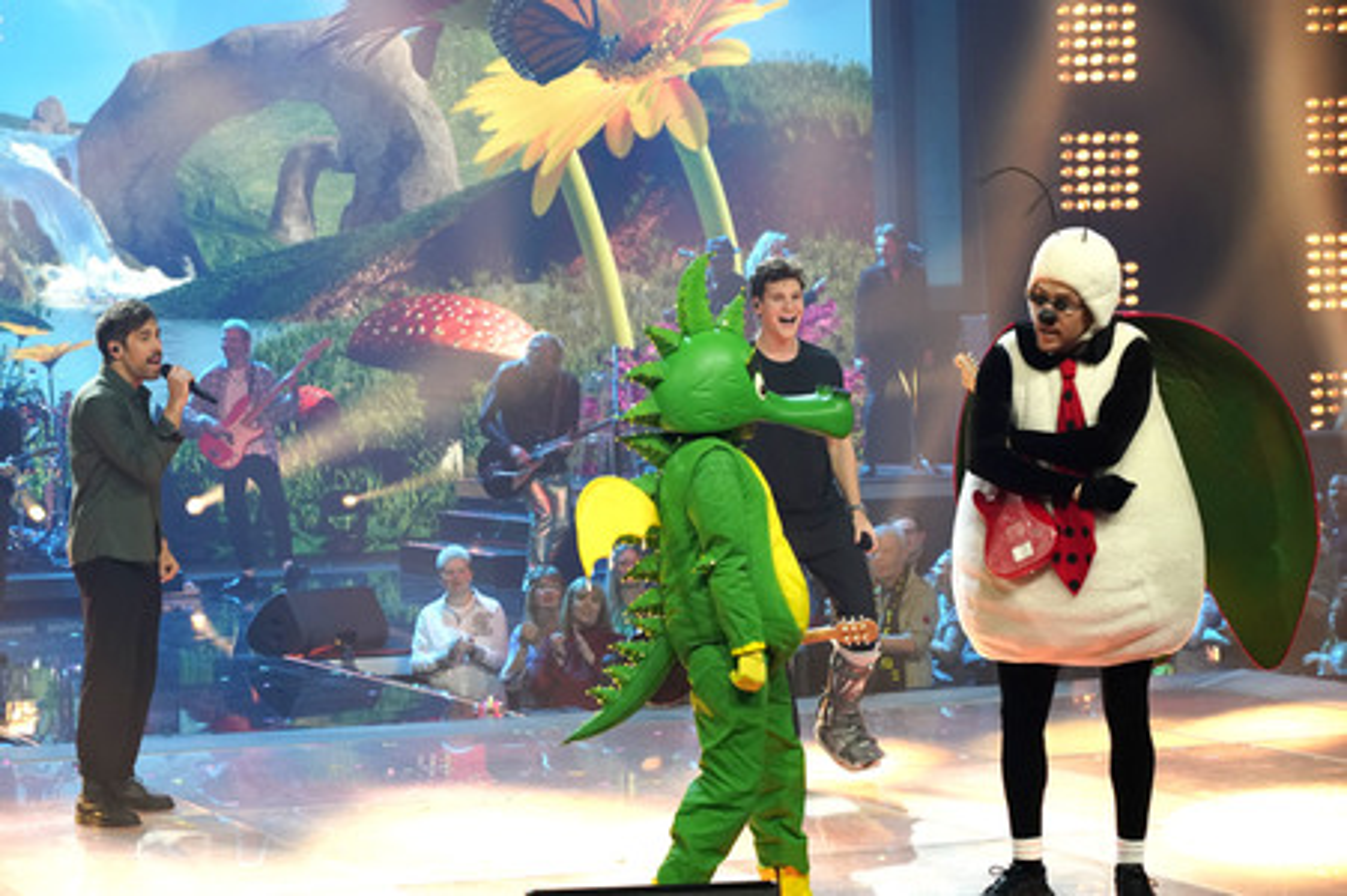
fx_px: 3253
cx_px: 674
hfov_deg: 23.4
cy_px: 448
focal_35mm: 87
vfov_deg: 15.7
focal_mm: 87
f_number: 5.6
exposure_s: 1/160
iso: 3200
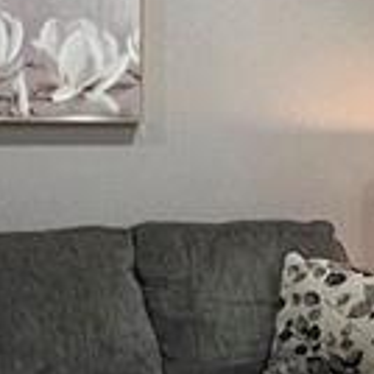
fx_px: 1259
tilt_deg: -6.1
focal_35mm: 103
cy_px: 290
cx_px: 396
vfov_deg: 16.8
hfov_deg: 16.5
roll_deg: -0.6
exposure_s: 1/120
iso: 200
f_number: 1.8
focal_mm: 1.57
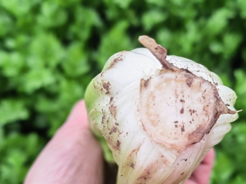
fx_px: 277
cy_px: 122
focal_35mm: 39
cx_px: 147
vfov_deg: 36.4
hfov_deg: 47.6
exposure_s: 1/100
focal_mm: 5.52
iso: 50
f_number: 1.9
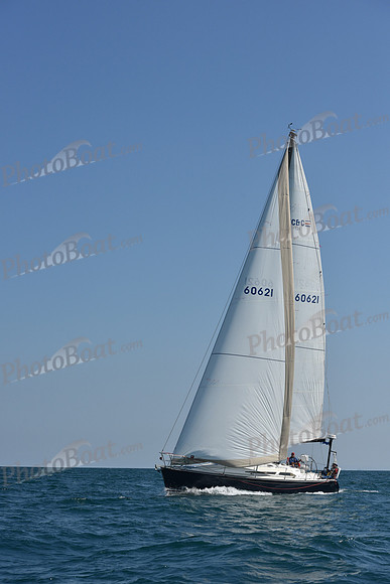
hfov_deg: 19.5
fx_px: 1137
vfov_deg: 28.8
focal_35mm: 70
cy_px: 292
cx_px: 195
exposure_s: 1/1600
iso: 250
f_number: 8
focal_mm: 70
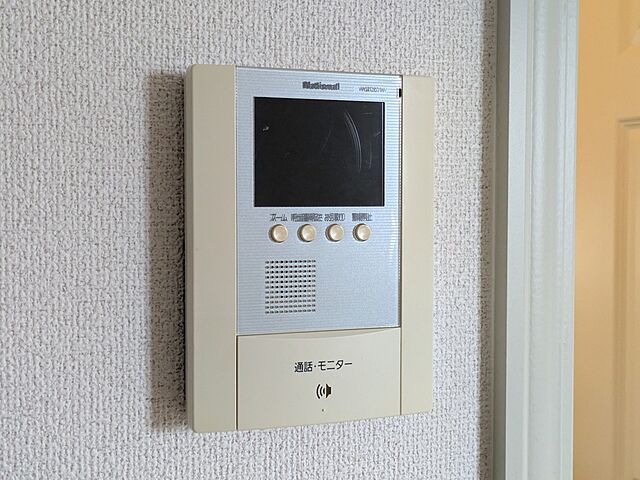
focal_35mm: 51
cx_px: 320
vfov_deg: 28.6
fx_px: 943
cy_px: 240
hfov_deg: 37.5
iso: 289
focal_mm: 5.43
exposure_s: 1/40
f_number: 1.89
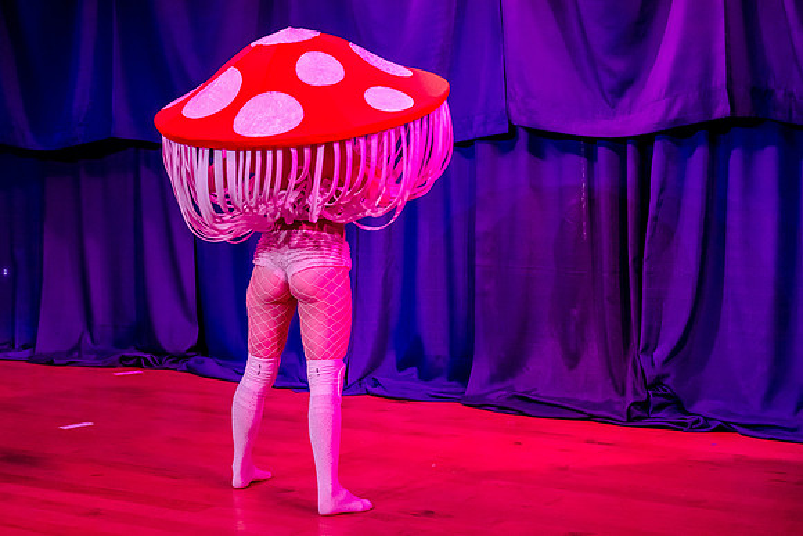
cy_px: 165
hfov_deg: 23.3
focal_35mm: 86
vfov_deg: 15.9
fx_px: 1912
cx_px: 149
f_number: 2.8
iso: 2500
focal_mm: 52
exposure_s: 1/100
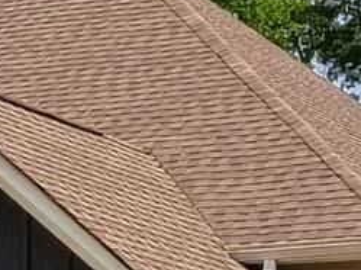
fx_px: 2531
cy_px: 376
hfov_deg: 8.1
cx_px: -103
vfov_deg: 6.0
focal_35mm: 243
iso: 100
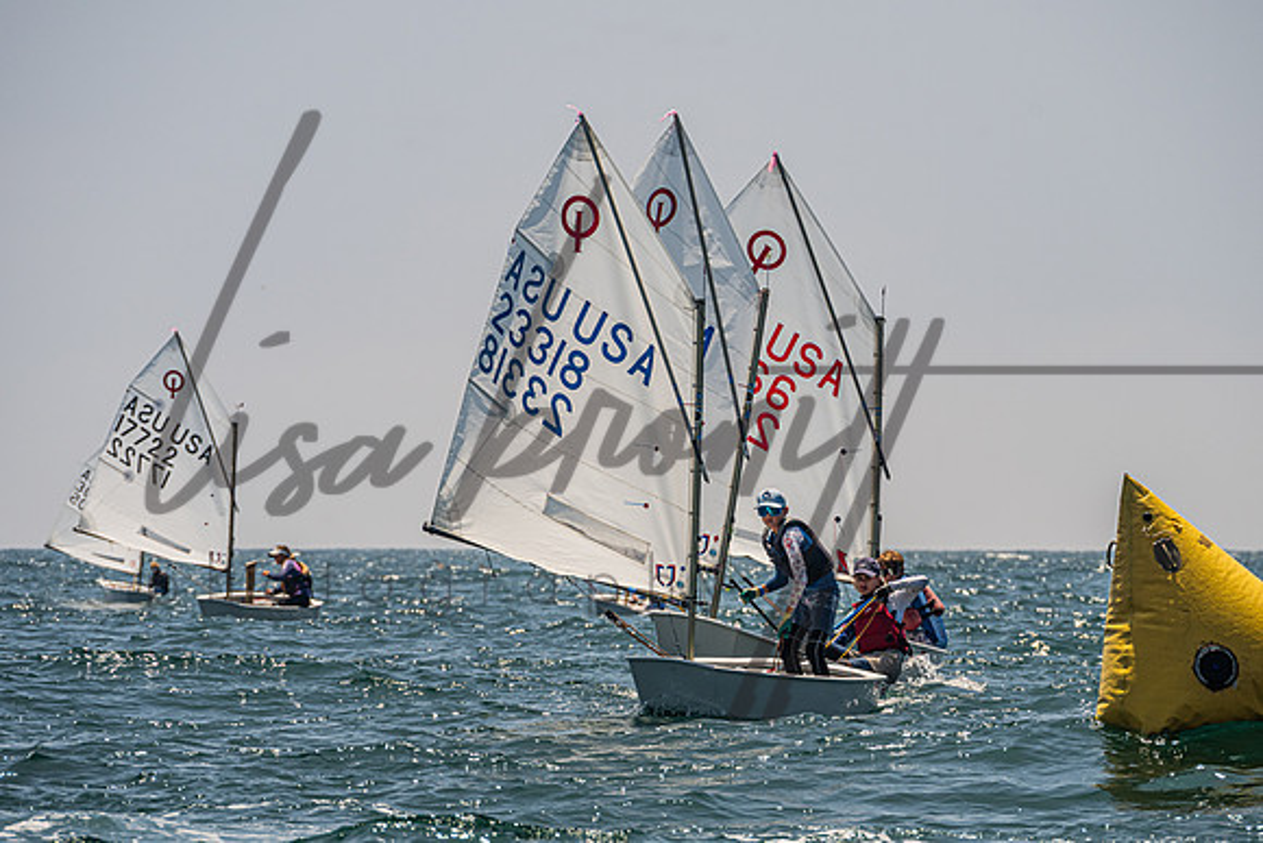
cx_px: 664
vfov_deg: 4.4
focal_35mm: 312
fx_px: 10949
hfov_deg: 6.6
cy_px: 434
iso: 250
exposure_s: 1/1600
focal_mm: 240
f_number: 8
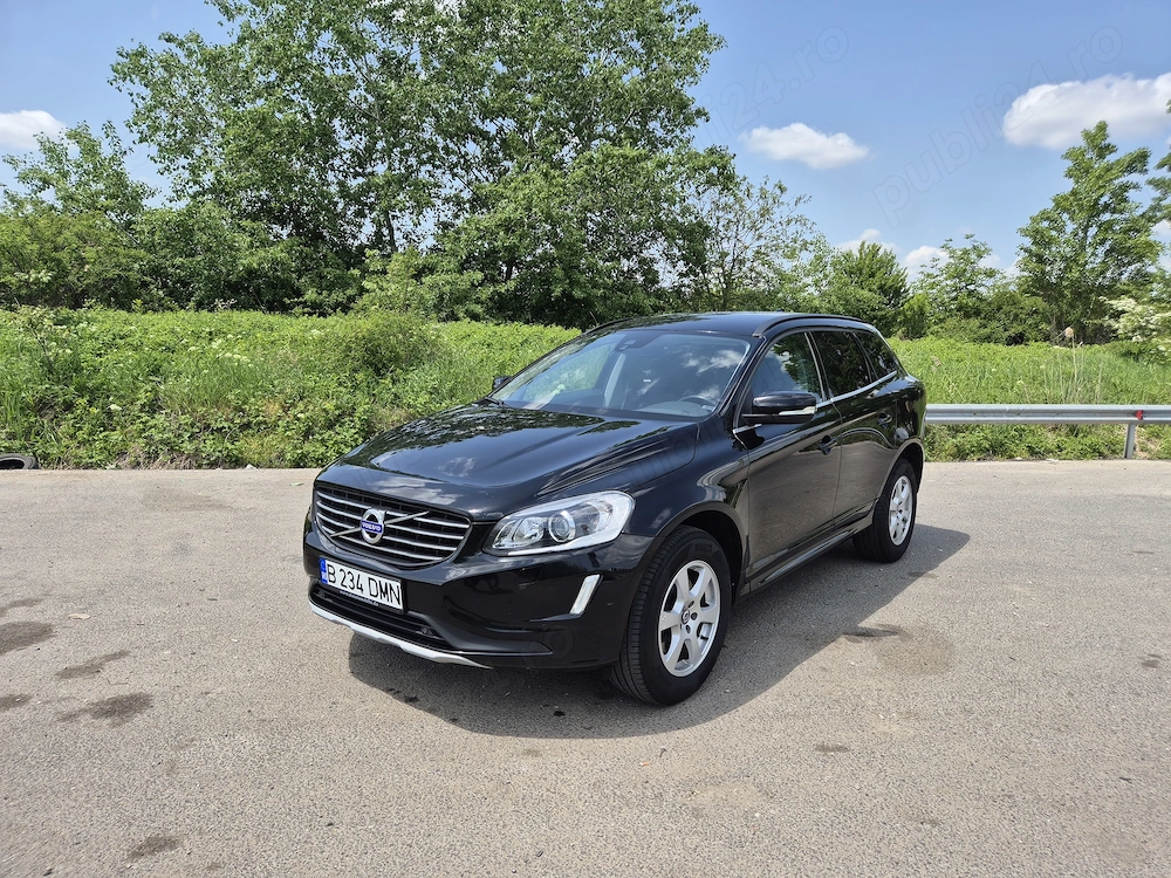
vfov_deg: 58.9
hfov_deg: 73.9
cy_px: 439
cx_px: 586
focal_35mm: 23
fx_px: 778
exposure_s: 1/1276
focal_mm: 5.4
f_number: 1.8
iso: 25
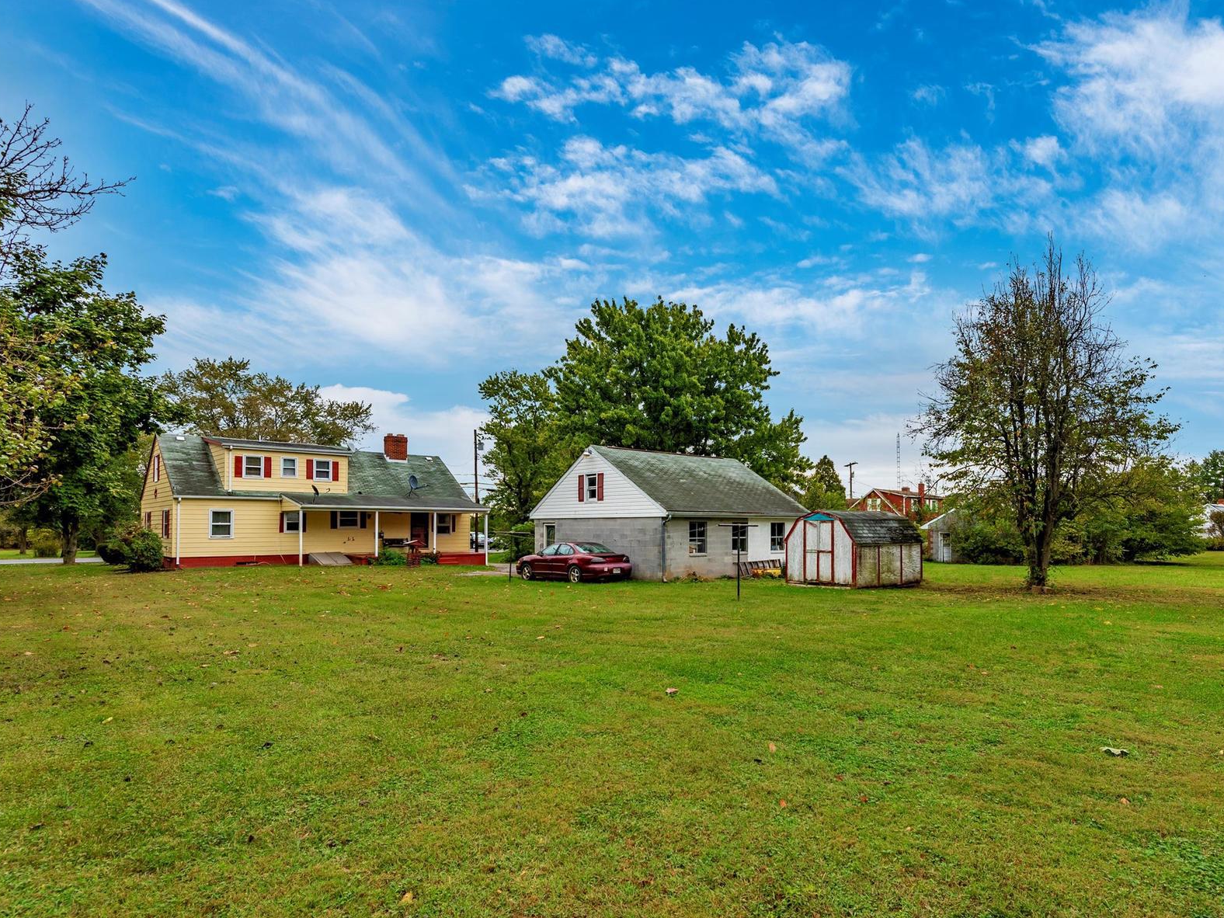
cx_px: 709
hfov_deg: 81.1
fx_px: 707
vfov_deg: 65.7
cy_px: 517
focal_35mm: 20
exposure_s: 1/60
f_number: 9
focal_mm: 16
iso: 125
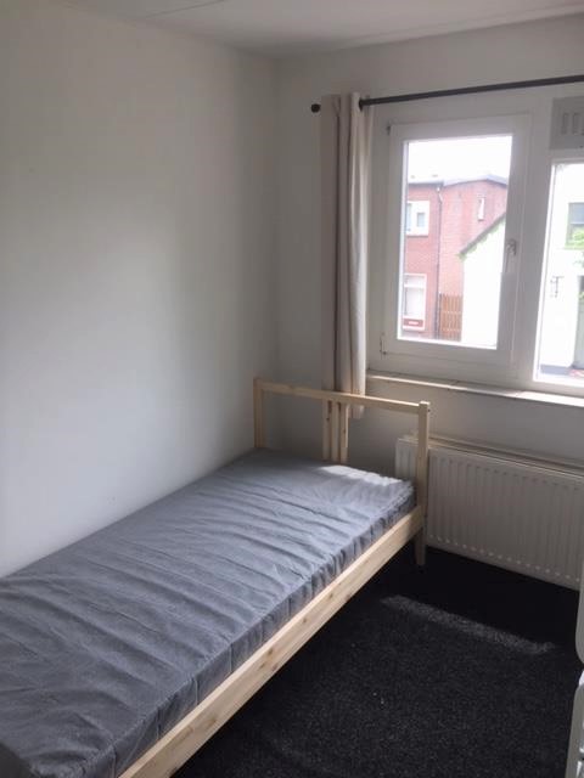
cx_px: 292
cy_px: 389
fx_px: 652
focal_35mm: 29
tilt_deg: -13.4
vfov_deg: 61.7
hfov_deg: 48.2
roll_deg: +1.3
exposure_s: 1/116
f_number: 2.2
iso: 32
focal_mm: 4.15
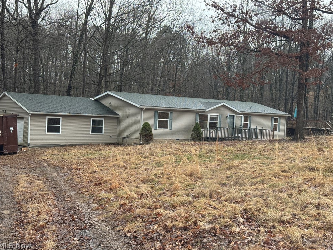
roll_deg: -2.4
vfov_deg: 29.7
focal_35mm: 49
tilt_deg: -0.9
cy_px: 124
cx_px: 167
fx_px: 471
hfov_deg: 38.9
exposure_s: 1/122
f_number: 1.78
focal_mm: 6.76
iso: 100
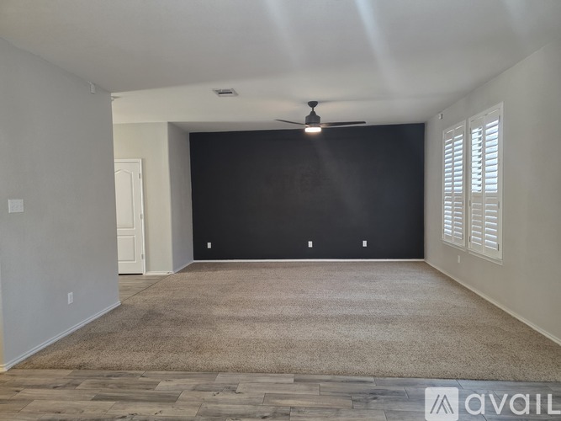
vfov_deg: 58.9
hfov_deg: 73.9
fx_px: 373
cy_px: 210
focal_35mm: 23
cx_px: 280
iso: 320
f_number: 1.7
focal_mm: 6.3
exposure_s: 1/120
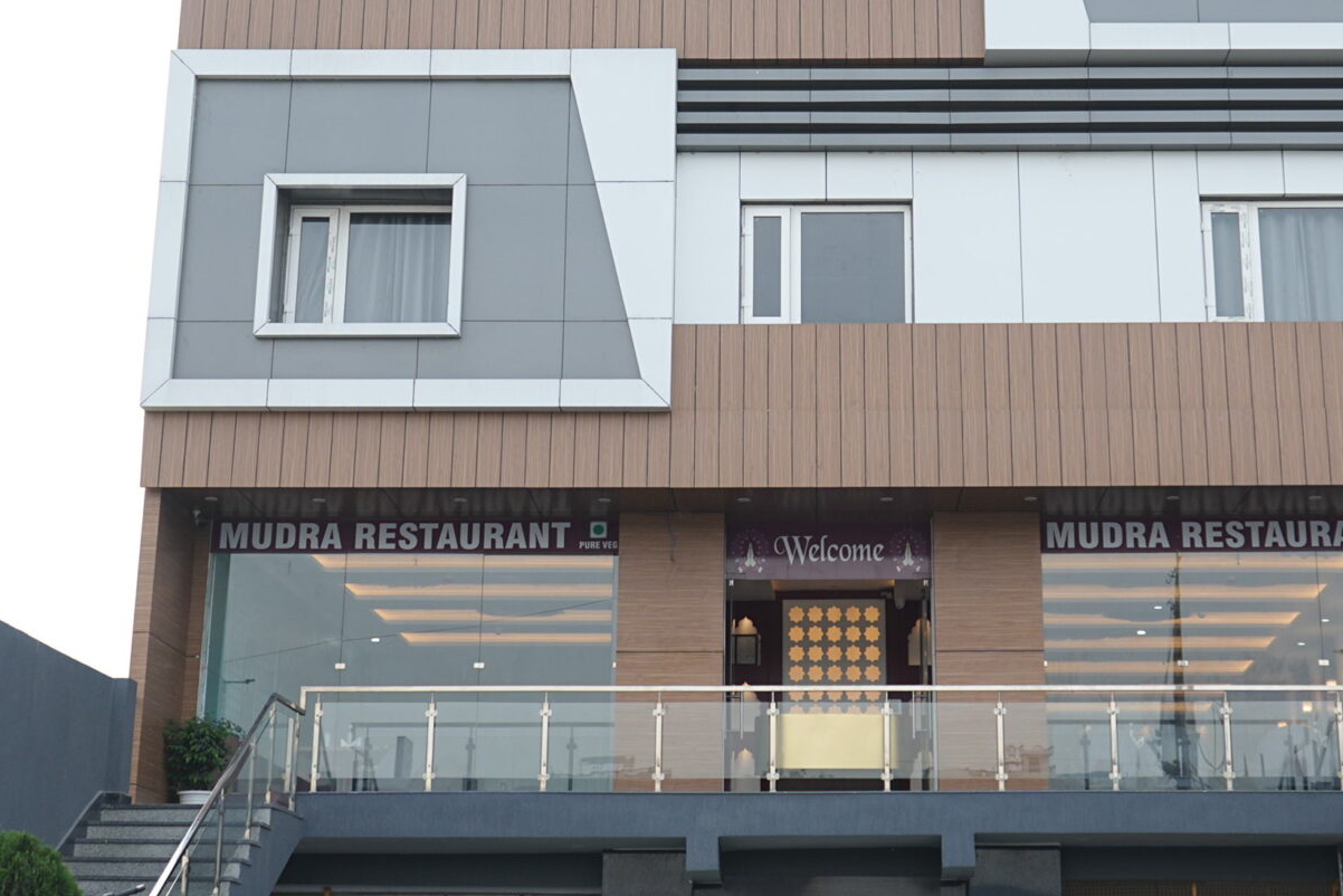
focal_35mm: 66
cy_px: 206
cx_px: 816
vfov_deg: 20.4
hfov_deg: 30.4
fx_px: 2463
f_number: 3.5
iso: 160
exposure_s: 1/400
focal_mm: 31
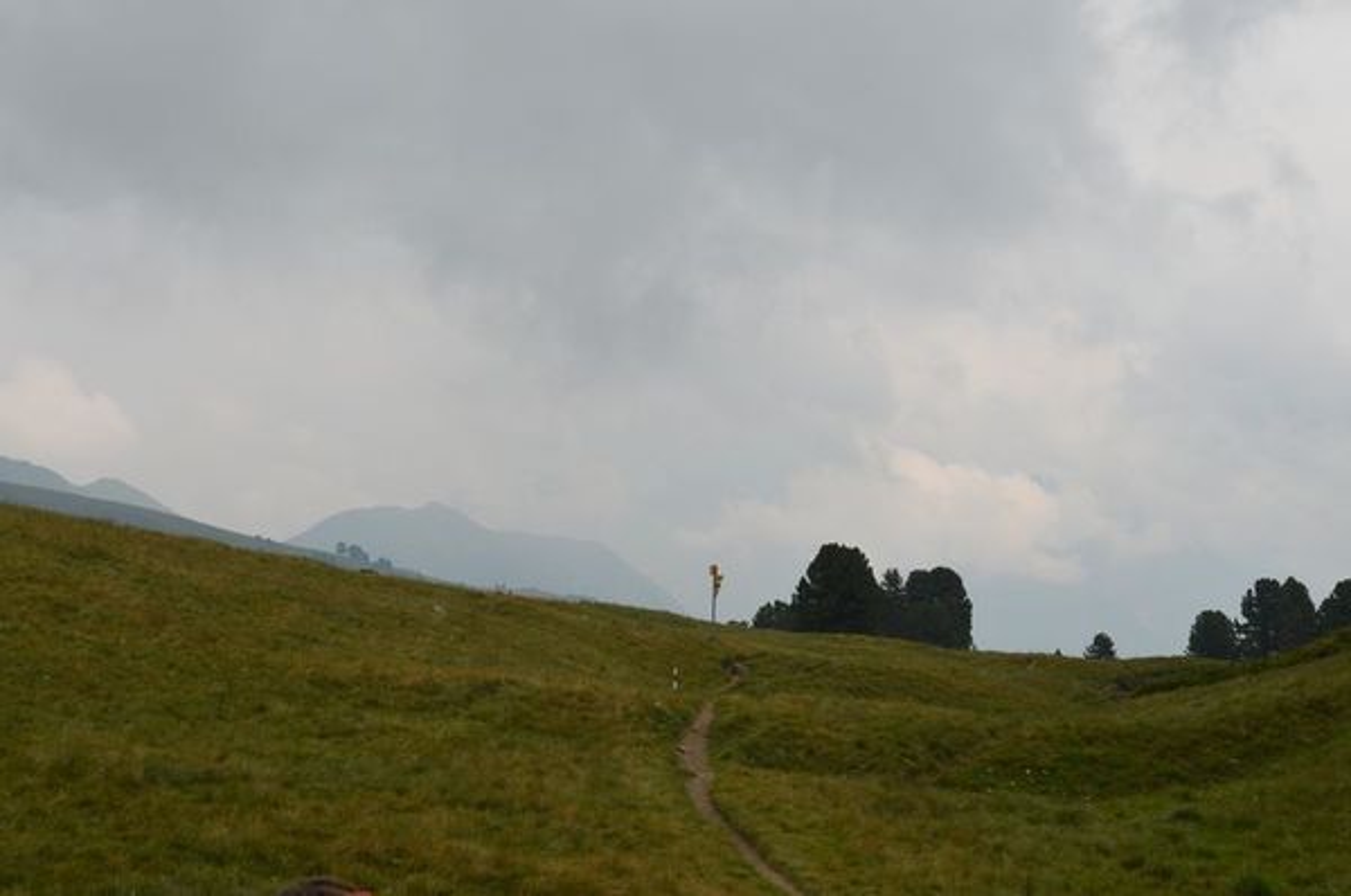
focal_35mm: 51
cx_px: 676
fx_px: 1911
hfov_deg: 38.9
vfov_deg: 26.4
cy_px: 448
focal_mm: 34
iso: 100
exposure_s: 1/250
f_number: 8
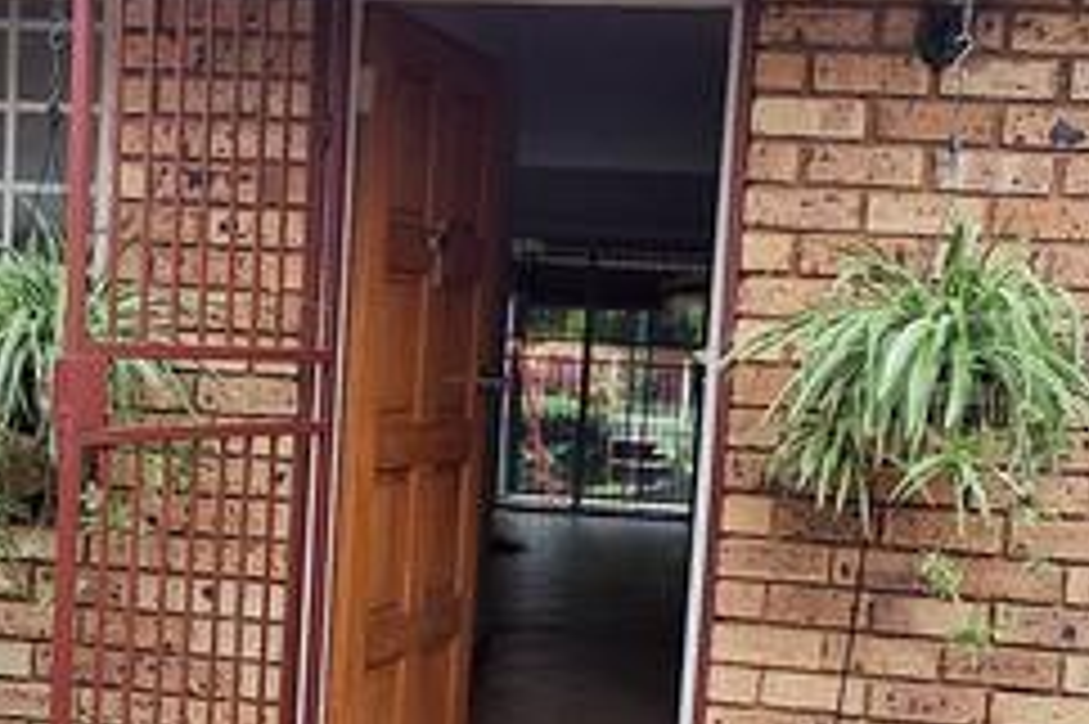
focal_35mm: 55
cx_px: 405
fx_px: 1663
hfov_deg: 36.1
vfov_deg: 24.4
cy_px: 508
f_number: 2.2
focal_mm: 1.64
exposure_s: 1/203
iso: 40
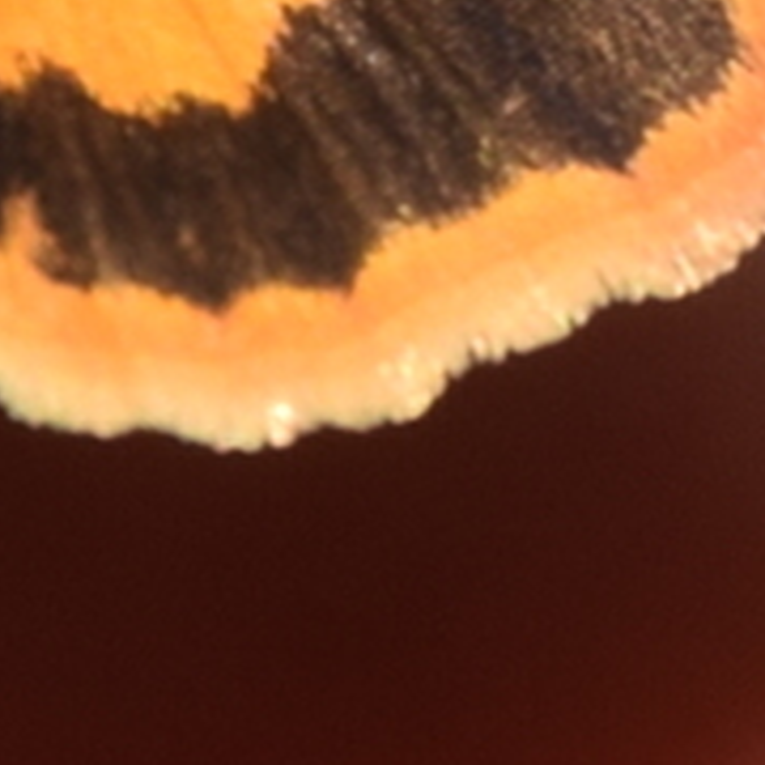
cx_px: -149
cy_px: -242
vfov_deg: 1.8
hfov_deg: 1.8
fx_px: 23753
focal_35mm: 950
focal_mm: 140
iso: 100
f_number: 13
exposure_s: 1/160
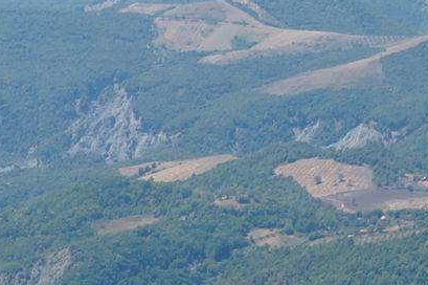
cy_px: 351
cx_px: -465
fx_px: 6276
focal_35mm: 528
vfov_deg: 2.6
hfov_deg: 3.9
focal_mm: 75
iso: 100
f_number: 9
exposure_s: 1/160
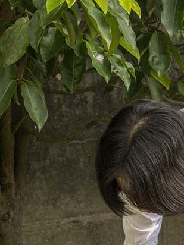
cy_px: 250
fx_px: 1382
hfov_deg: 7.5
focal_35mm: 195
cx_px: 277
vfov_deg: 10.1
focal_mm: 58
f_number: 8
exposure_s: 1/500
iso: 500
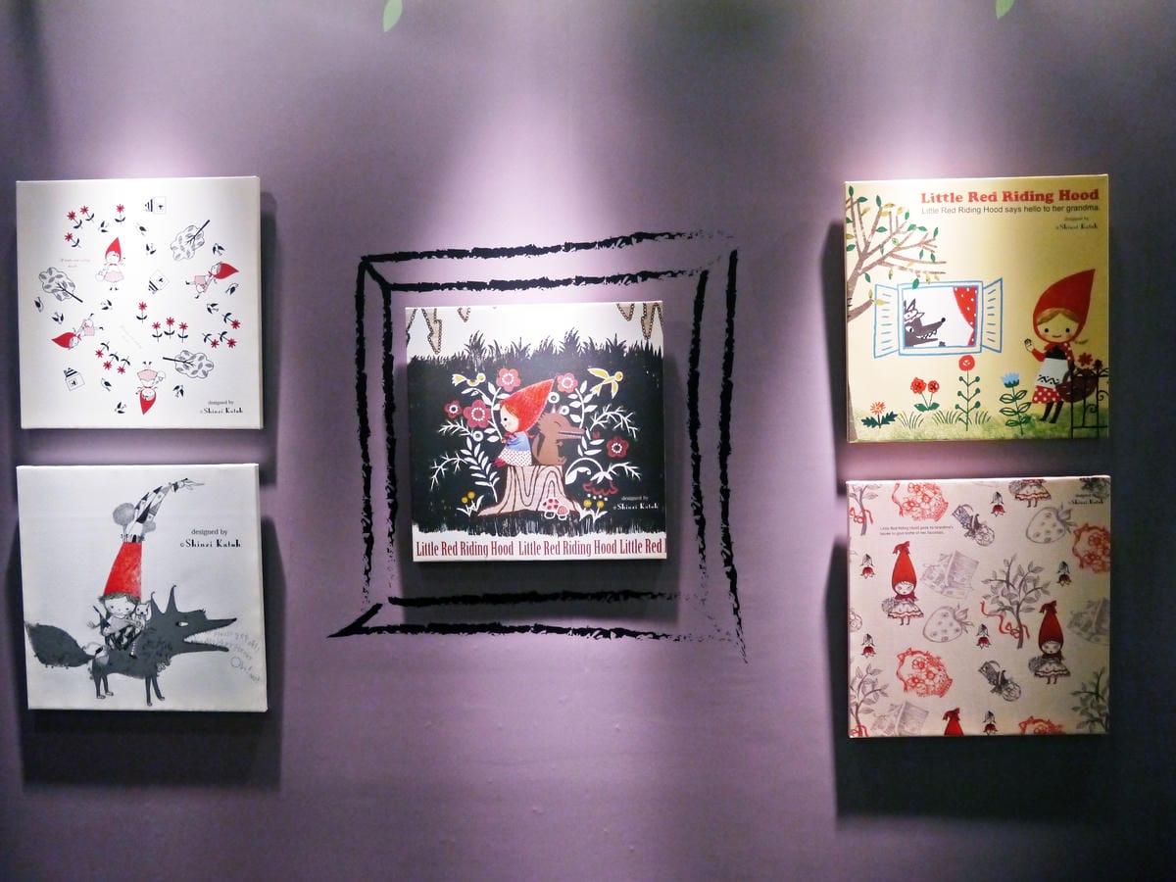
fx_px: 951
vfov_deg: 49.7
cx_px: 588
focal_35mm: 28
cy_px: 441
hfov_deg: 63.4
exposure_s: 1/60
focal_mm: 14
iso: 800
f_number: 3.5
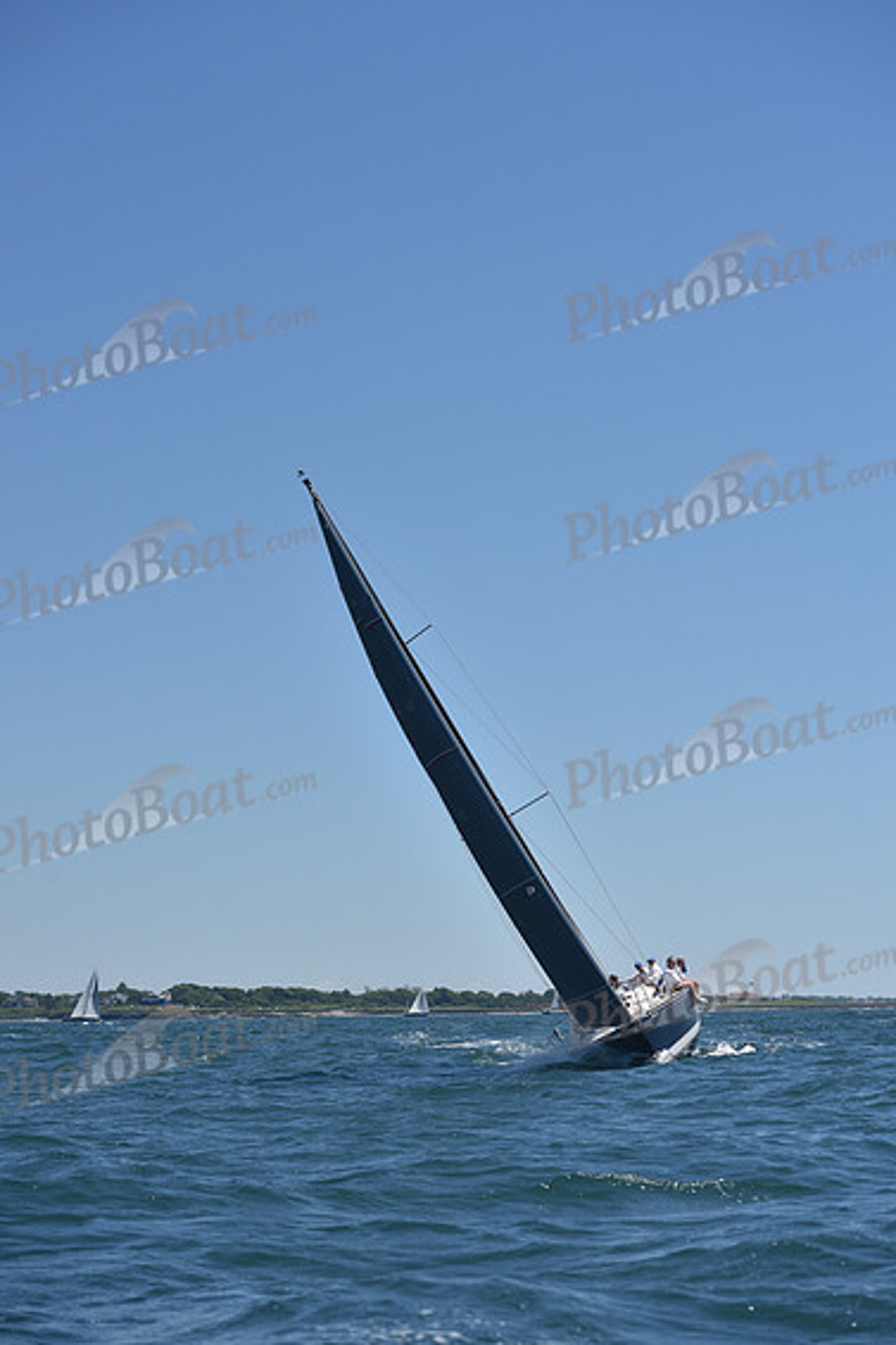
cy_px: 658
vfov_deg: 25.4
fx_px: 2988
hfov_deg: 17.1
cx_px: 441
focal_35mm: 80
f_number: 5
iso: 200
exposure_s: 1/1000
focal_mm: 78
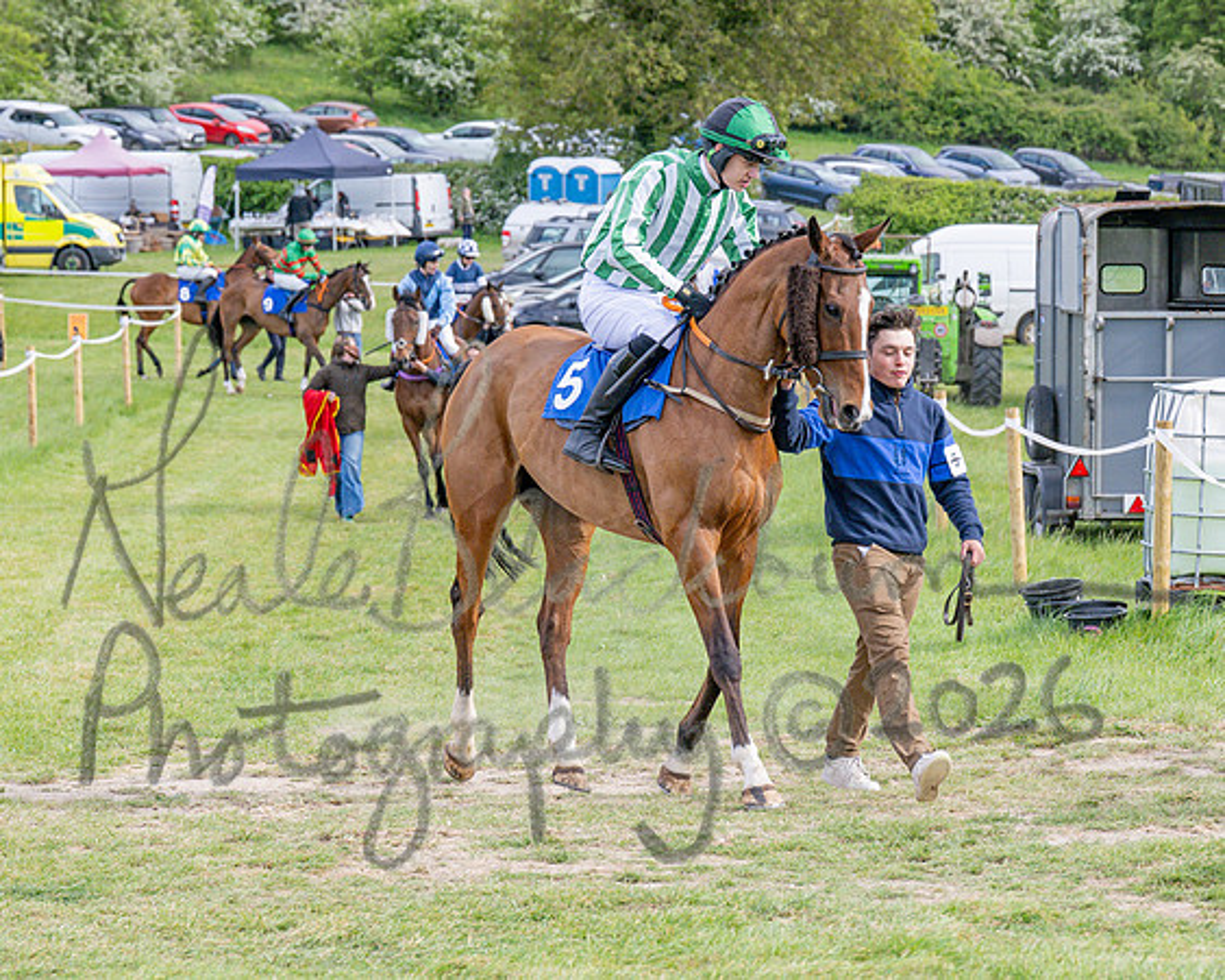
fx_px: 5506
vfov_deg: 10.2
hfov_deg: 12.7
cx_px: 598
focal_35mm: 152
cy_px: 429
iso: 400
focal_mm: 80
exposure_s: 1/1250
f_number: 4.5
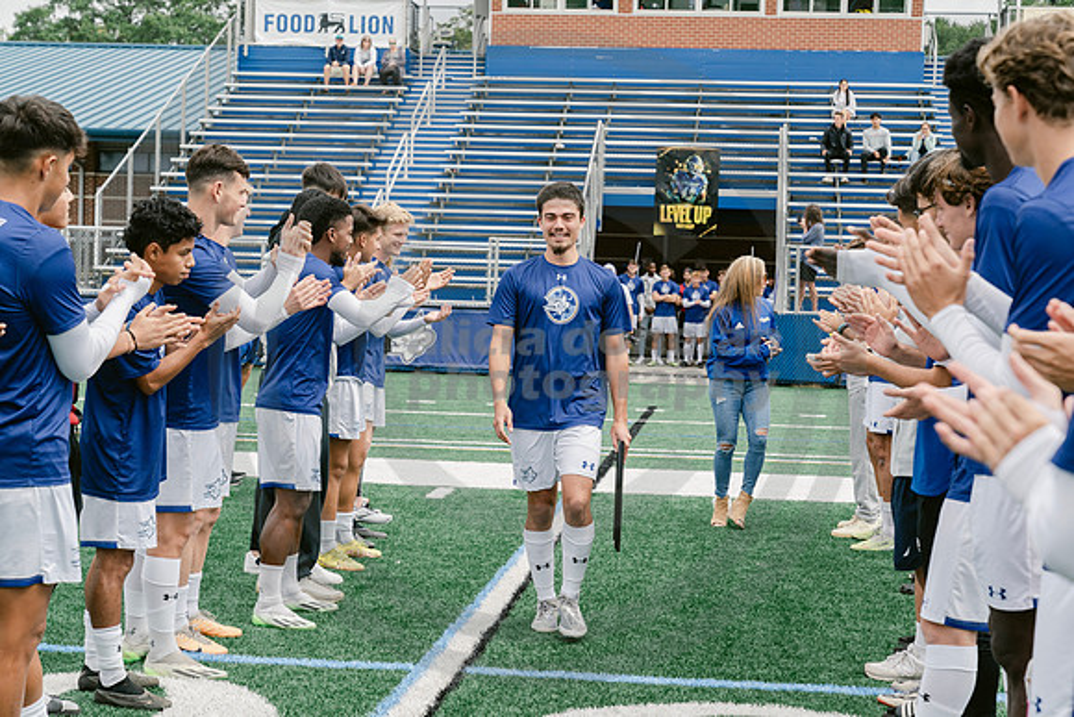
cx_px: 537
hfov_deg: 32.4
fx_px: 1850
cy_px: 358
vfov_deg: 21.9
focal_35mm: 62
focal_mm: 62
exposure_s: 1/500
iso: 400
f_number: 5.6
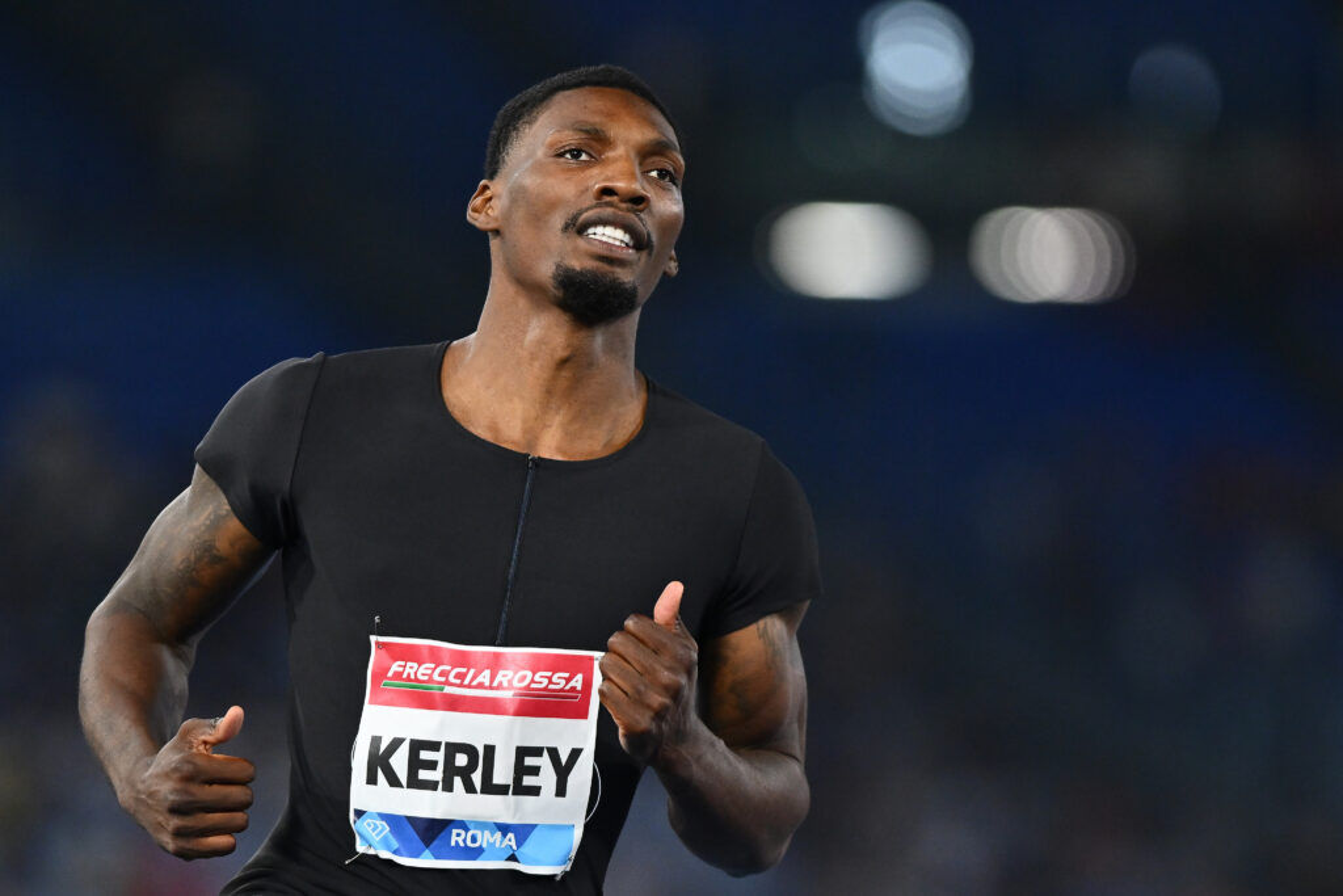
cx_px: 672
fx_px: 11192
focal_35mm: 300
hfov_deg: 6.9
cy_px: 448
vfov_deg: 4.6
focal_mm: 300
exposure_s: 1/2000
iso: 2000
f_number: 3.2
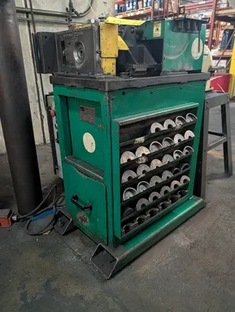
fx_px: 226
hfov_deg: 55.0
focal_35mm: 25
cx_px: 119
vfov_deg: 69.3
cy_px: 150
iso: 1843
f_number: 1.68
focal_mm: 6.9
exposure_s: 1/120
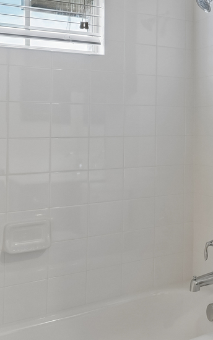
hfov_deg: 21.6
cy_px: 115
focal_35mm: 48
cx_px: 335
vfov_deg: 41.3
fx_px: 446
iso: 800
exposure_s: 1/30
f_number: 8
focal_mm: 16
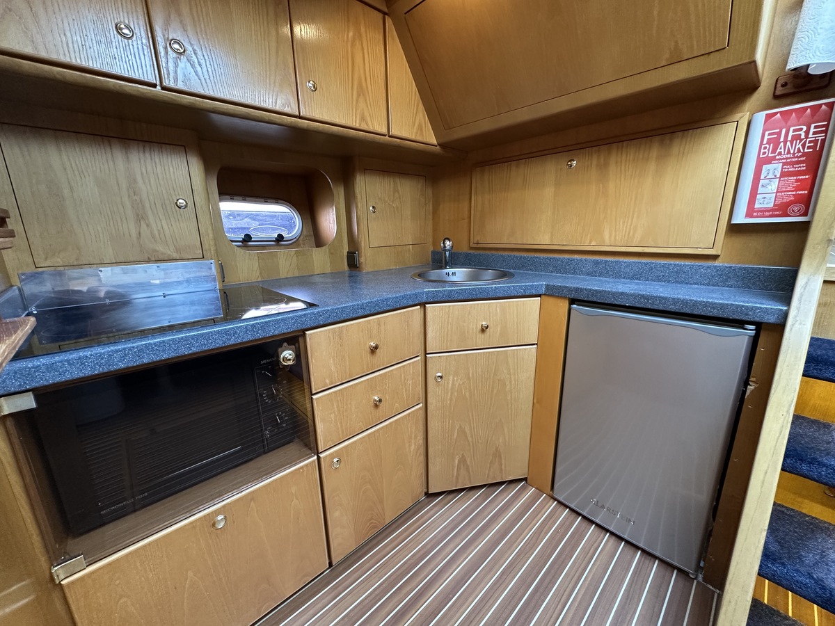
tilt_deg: -14.4
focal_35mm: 14
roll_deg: +1.2
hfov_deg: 102.1
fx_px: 338
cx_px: 418
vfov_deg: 85.7
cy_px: 313
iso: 320
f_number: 2.2
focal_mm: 2.22
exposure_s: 1/93
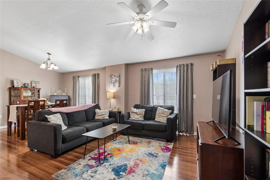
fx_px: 112
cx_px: 135
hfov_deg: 100.4
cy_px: 90
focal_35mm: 15
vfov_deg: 77.3
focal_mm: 10
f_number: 4.5
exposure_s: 1/30
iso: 100
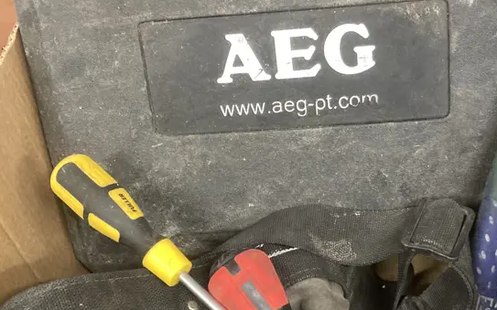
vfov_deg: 22.9
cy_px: 227
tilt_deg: -46.3
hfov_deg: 36.2
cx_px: 298
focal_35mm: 56
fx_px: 758
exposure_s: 1/33
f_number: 1.8
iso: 320
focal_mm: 3.99
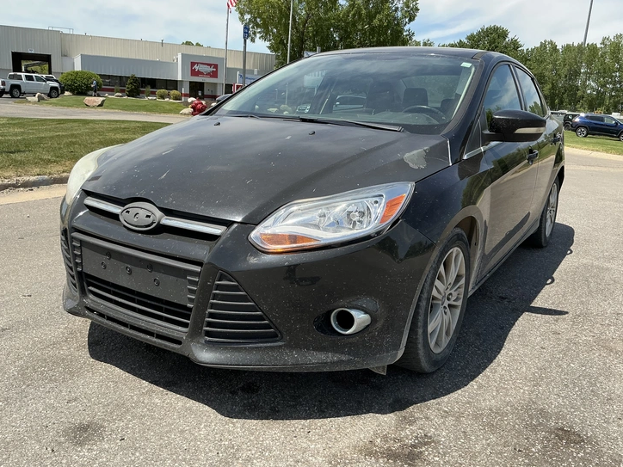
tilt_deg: -13.0
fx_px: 522
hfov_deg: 61.7
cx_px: 313
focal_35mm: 29
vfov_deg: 48.2
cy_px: 228
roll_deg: -3.5
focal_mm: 3
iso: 25
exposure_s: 1/1342
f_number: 1.8
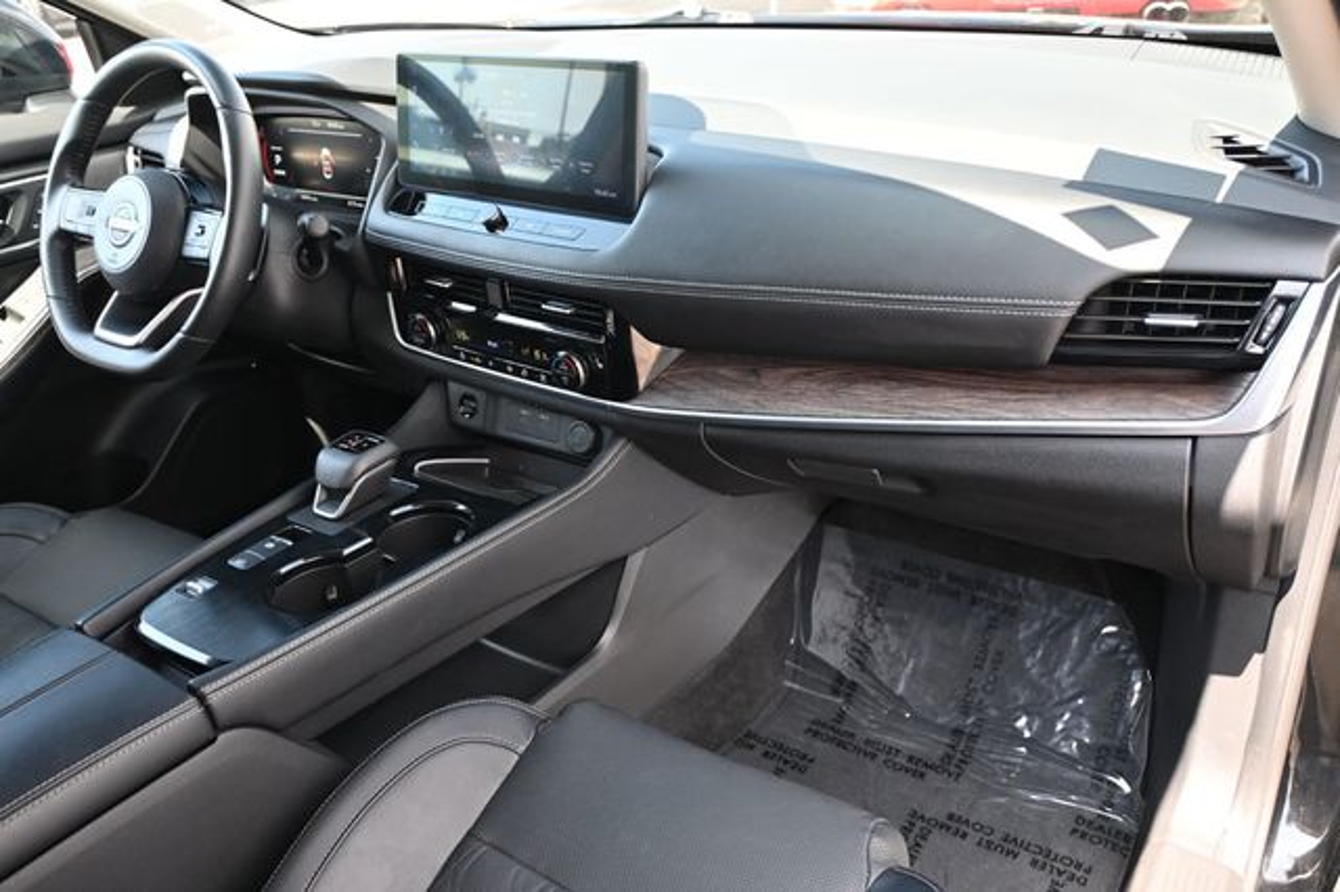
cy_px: 446
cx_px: 670
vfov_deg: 44.6
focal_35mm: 29
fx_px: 1088
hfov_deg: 63.2
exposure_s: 1/125
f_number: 3.8
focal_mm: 19.5
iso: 720
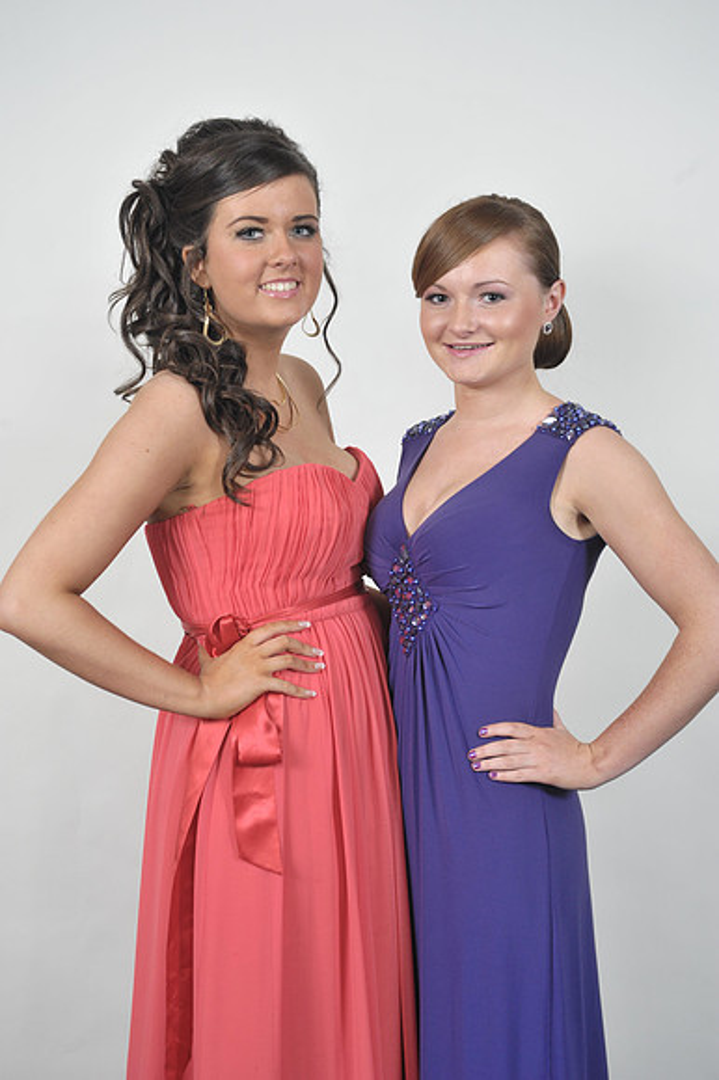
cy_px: 540
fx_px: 1859
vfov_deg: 32.4
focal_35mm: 62
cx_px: 360
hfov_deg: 21.9
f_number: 7.1
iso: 1000
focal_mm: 62
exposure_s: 1/160
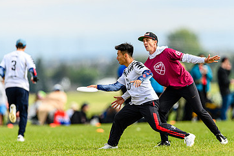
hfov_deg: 3.2
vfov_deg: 2.1
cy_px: 83
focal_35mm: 641
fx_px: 4164
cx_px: 138
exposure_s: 1/1250
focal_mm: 400
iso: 100
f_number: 3.2
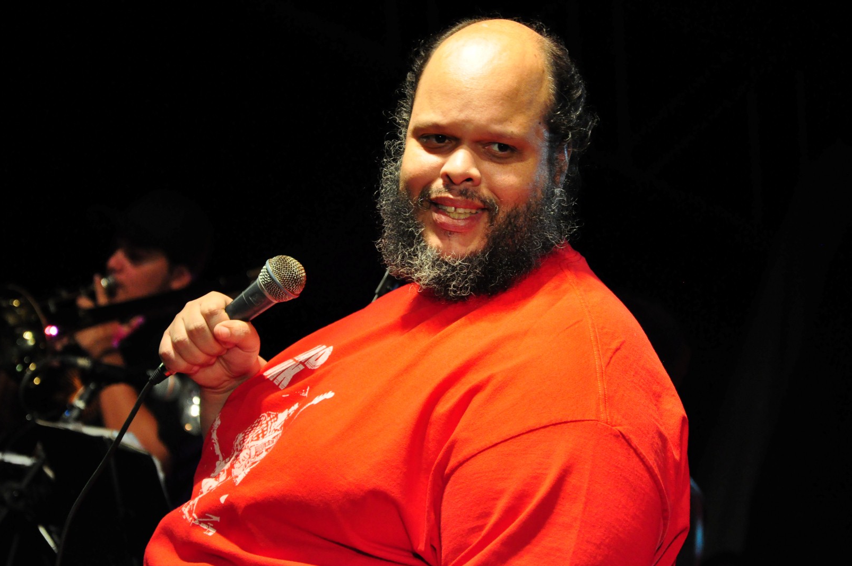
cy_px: 284
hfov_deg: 12.9
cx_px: 421
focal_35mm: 160
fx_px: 3770
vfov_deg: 8.6
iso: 2000
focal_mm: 105
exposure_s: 1/350
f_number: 5.6
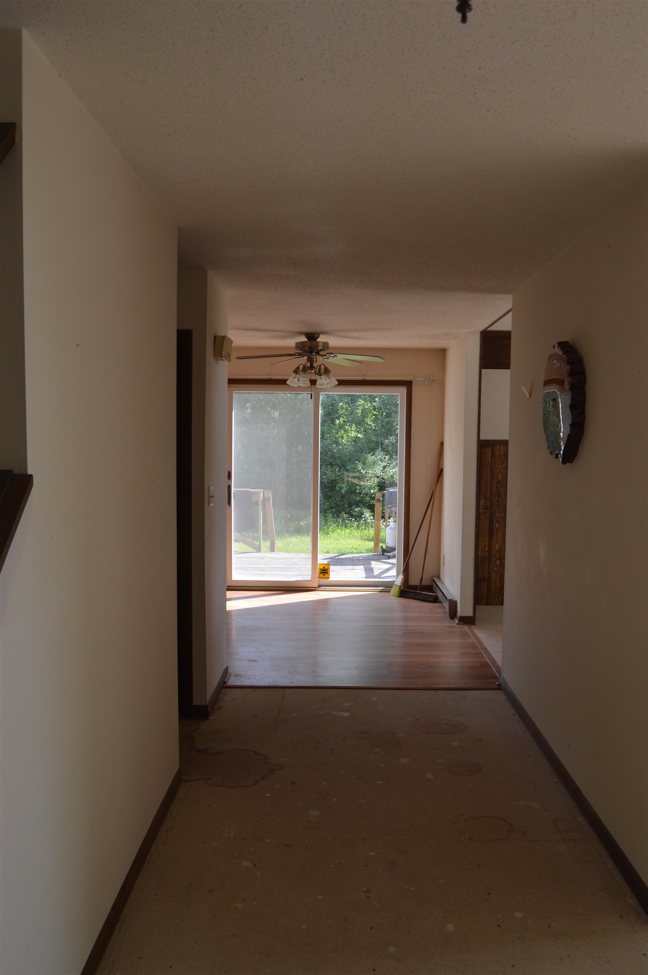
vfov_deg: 62.0
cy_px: 488
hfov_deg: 43.5
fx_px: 812
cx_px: 324
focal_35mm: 30
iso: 200
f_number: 5.6
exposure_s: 1/125
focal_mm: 20
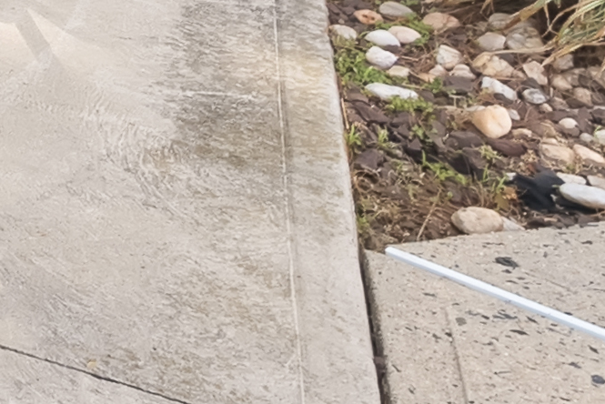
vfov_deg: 10.5
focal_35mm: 102
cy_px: -708
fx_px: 1715
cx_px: -1036
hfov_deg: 12.6
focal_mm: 16
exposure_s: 1/60
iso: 100
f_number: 8
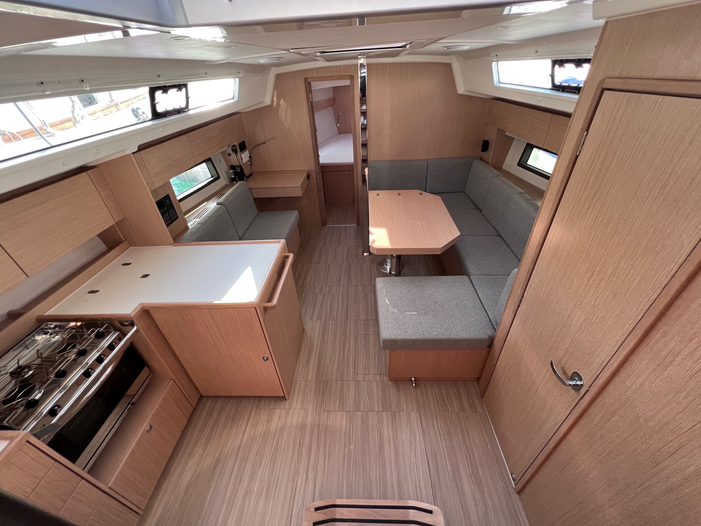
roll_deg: +4.3
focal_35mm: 13
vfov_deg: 89.9
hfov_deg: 106.2
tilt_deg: -35.8
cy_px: 263
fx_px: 263
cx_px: 350
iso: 200
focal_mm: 1.57
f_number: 1.8
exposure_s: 1/99
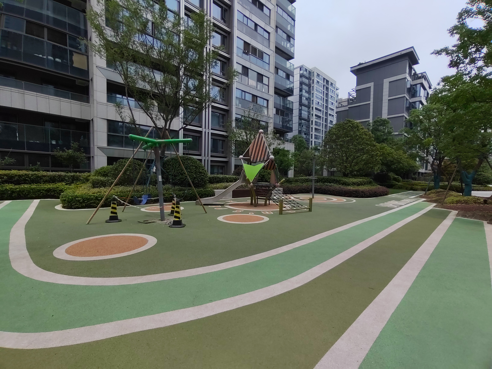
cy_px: 184
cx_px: 246
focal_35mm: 16
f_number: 2.2
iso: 100
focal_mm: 1.68
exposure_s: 1/1774
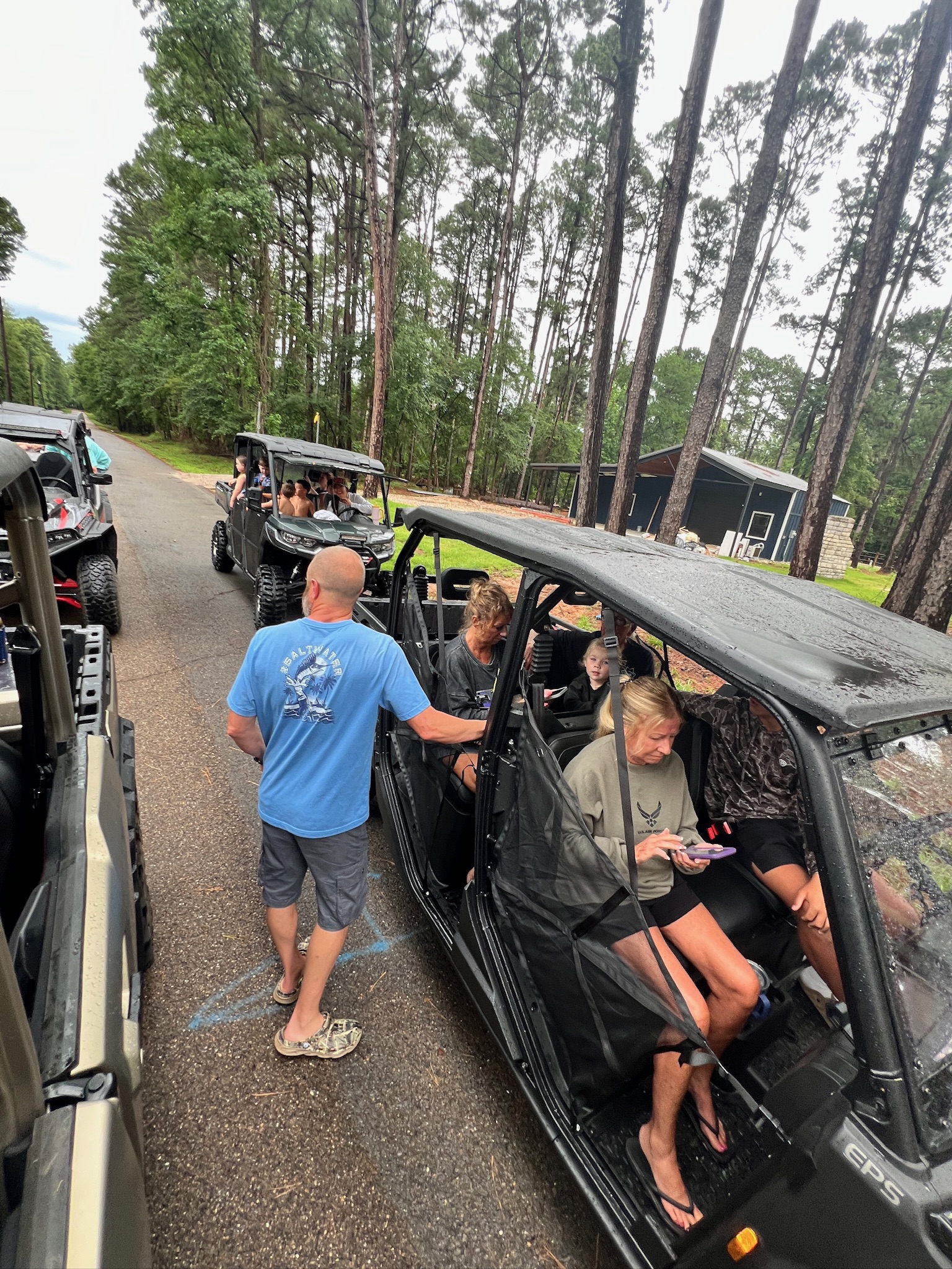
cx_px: 476
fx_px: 477
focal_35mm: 13
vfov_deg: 106.2
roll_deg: -8.8
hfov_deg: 89.9
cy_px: 634
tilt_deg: -20.4
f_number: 1.8
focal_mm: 1.57
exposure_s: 1/99
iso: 100
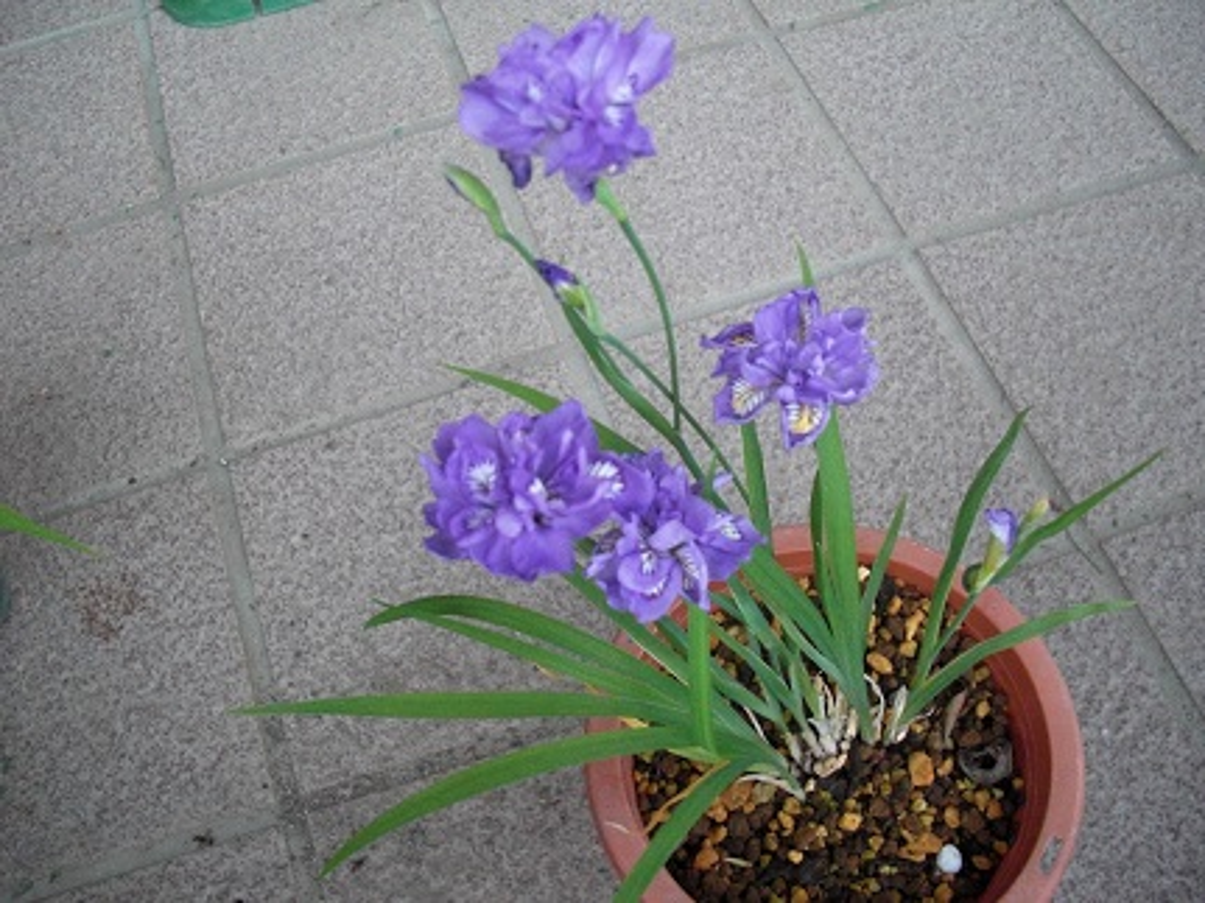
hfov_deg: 51.4
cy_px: 452
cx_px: 602
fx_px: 1253
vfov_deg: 39.6
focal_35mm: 36
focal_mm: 6.3
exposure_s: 1/60
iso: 400
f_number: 2.8
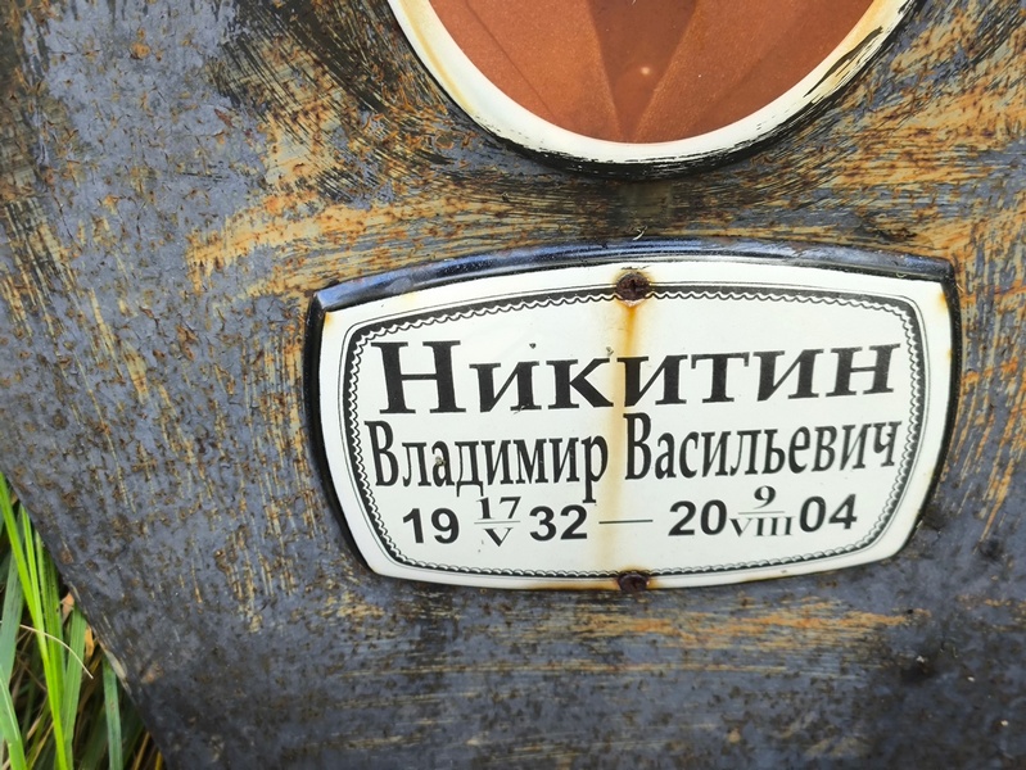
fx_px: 1483
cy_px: 385
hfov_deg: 38.2
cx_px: 513
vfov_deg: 29.1
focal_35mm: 50
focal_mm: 4.71
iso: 100
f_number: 1.7
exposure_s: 1/120
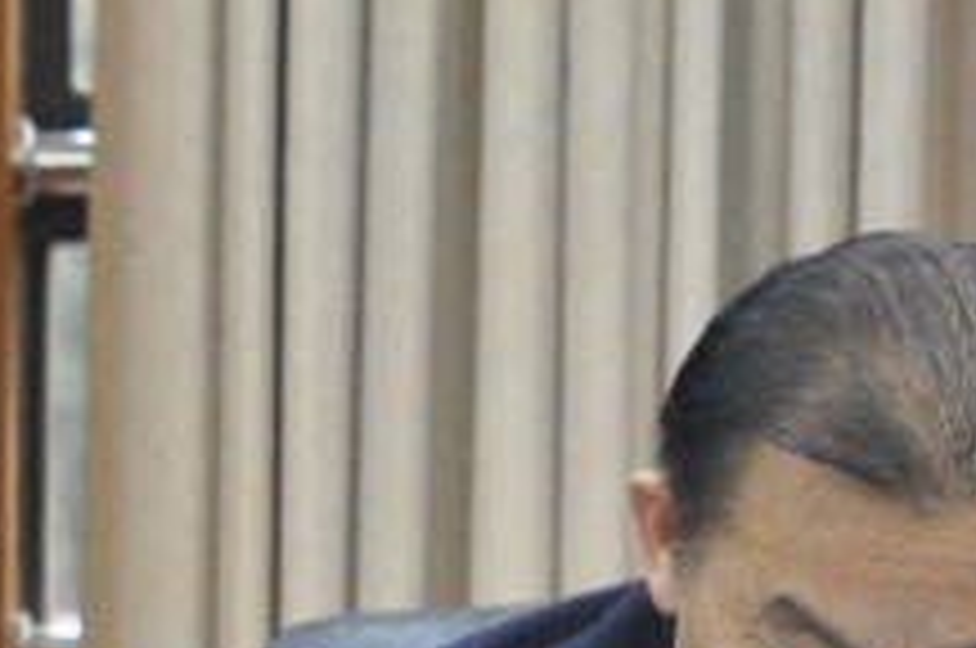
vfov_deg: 8.0
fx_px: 4602
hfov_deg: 10.8
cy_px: 729
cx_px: -1147
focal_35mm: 170
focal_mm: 24
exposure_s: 1/80
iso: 2000
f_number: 4.5
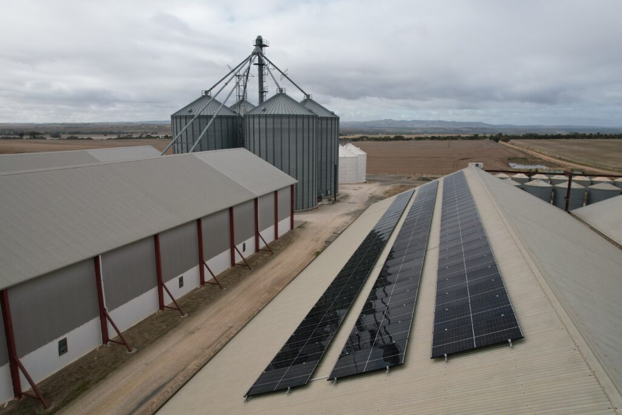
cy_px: 208
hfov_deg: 78.6
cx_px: 311
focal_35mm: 22
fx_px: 380
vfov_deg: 57.2
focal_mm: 8.38
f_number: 2.8
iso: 130
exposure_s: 1/2500
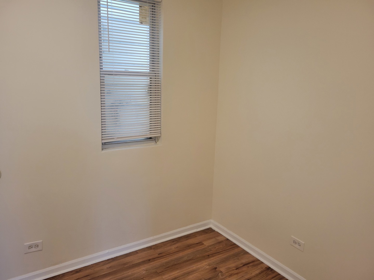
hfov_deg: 67.3
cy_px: 140
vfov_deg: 53.1
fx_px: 281
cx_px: 187
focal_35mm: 26
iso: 250
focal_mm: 5.4
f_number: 1.8
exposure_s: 1/120
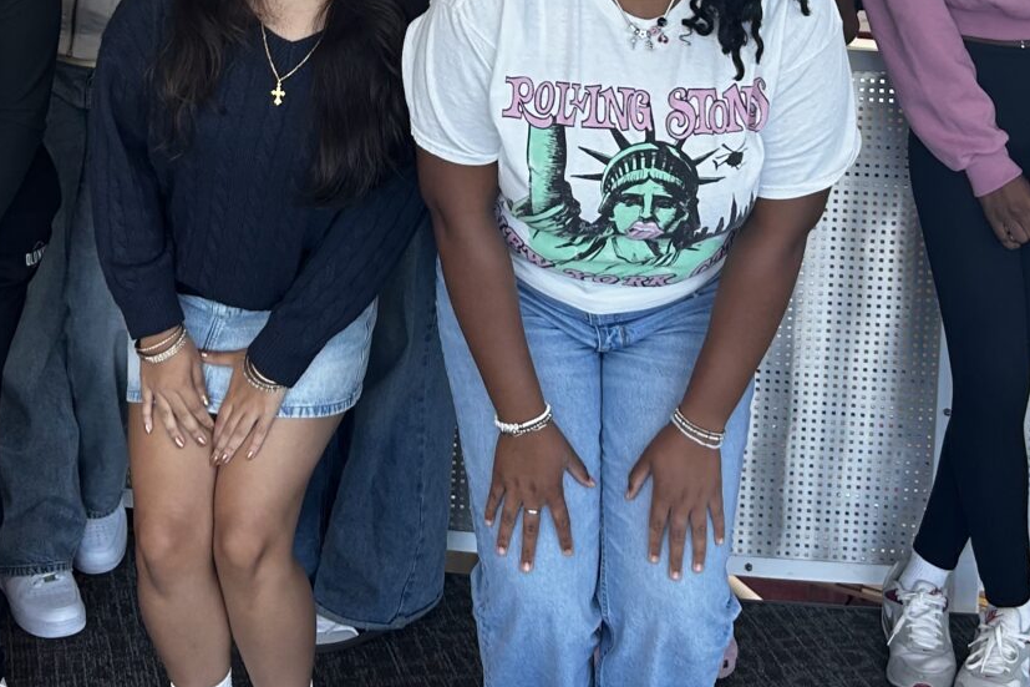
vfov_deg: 19.4
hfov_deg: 30.0
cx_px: 385
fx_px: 1916
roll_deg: -0.8
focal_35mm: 67
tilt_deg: -7.8
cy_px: -91
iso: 50
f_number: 1.5
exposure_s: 1/120
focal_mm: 5.7
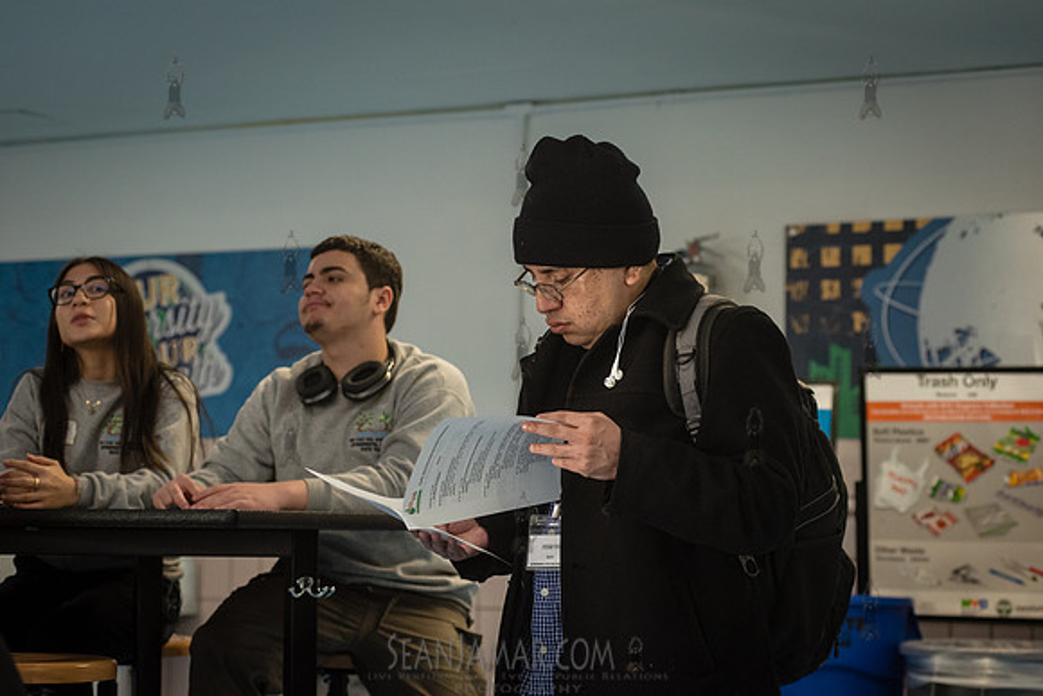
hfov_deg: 25.2
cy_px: 348
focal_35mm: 81
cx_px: 522
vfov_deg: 17.0
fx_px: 2335
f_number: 4.5
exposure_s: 1/200
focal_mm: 80
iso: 2500
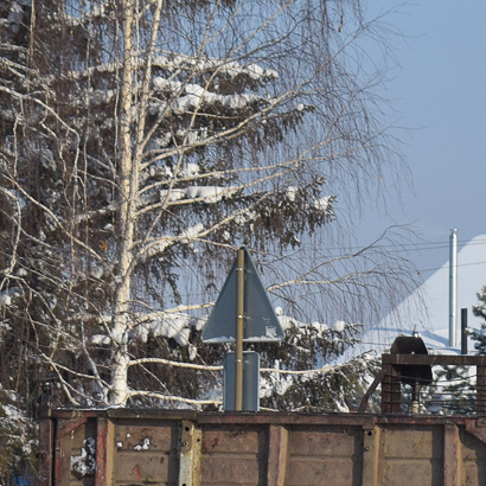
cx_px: 493
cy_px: 448
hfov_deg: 8.5
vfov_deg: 8.5
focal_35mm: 205
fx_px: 3260
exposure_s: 1/800
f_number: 6.3
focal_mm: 55
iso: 100
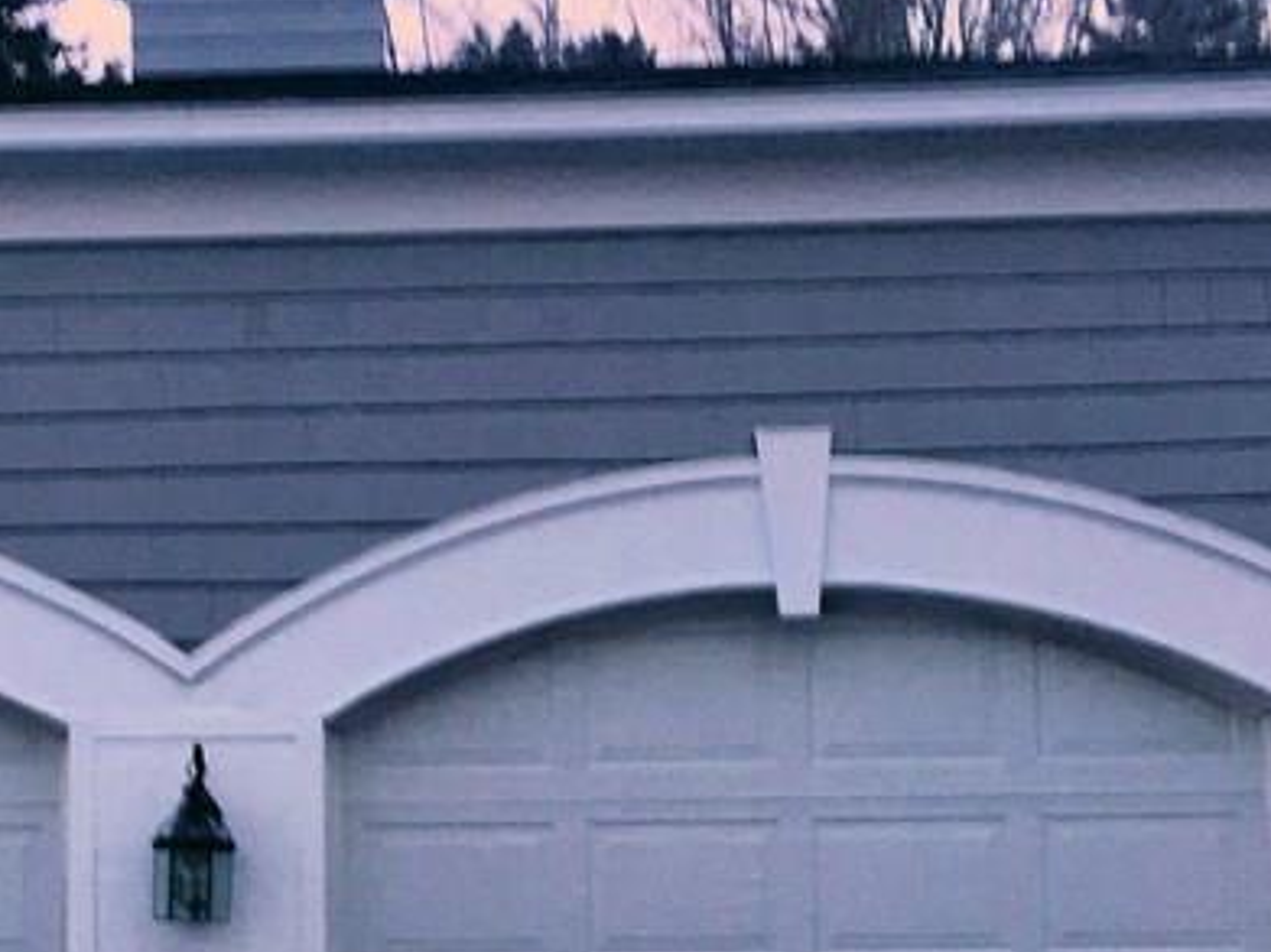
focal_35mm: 76
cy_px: 848
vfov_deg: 19.1
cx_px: 283
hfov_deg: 25.3
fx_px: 2790
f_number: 2.2
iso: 80
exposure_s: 1/30
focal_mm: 4.15
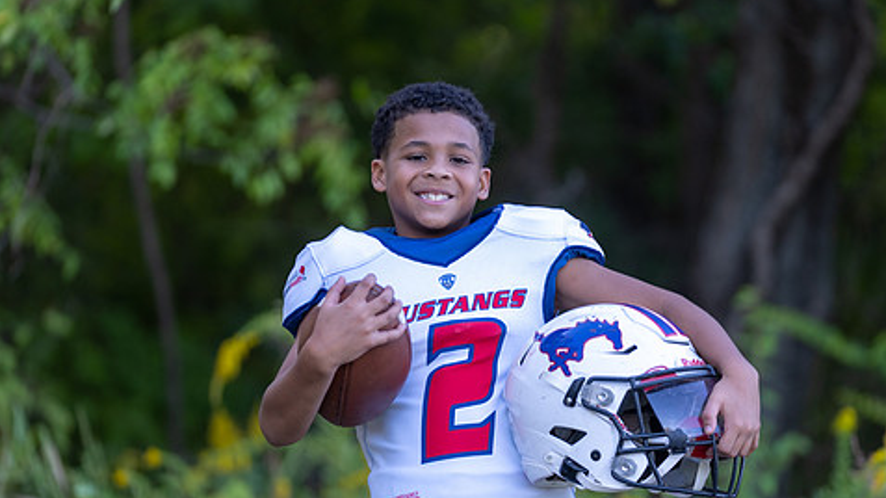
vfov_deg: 5.9
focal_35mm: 207
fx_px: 4862
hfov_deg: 10.4
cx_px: 442
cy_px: 295
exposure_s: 1/320
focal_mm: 156
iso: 320
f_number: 2.8
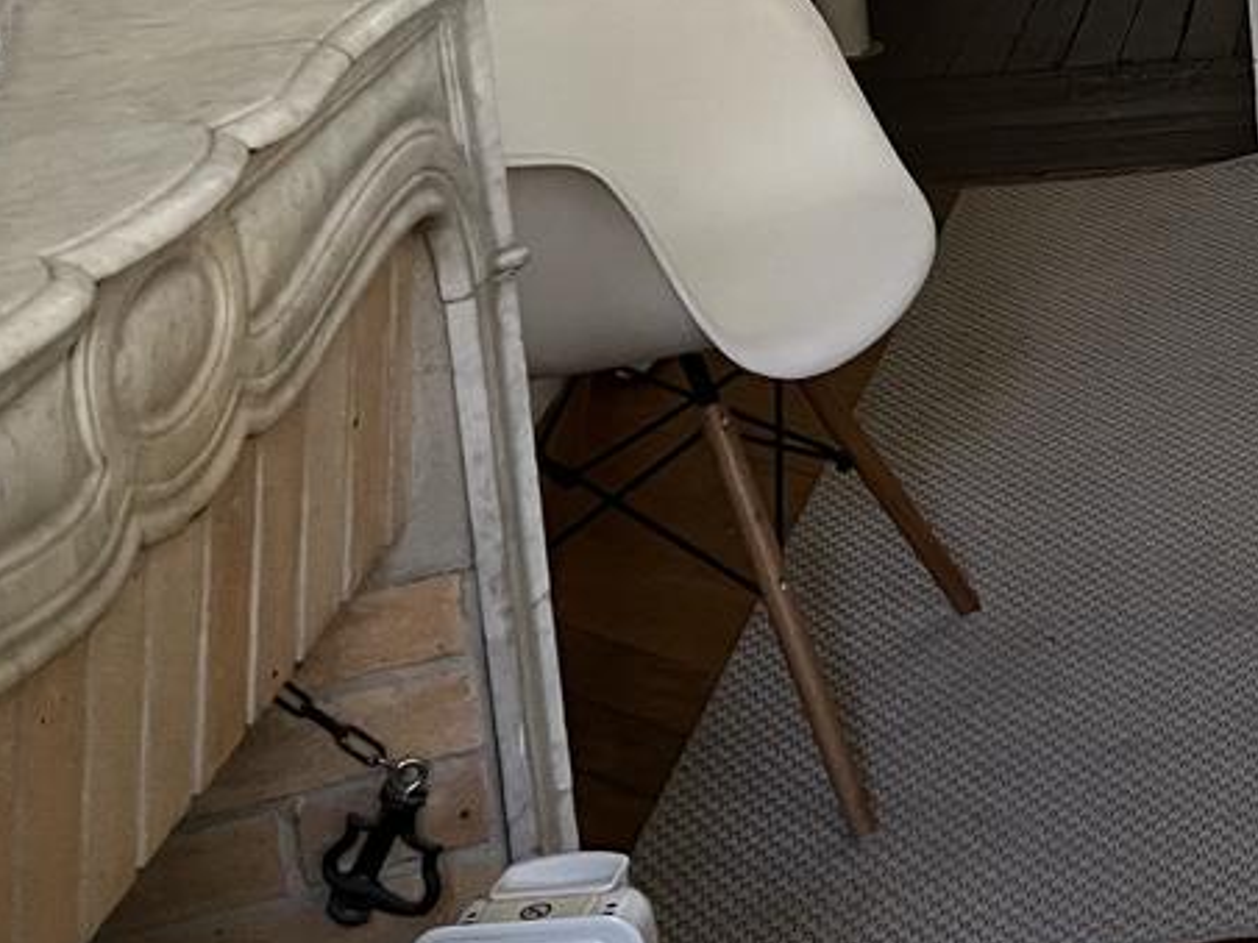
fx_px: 3125
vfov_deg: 16.2
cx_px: 1781
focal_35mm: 86
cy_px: -320
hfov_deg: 20.2
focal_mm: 5.1
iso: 160
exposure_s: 1/50
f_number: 1.6
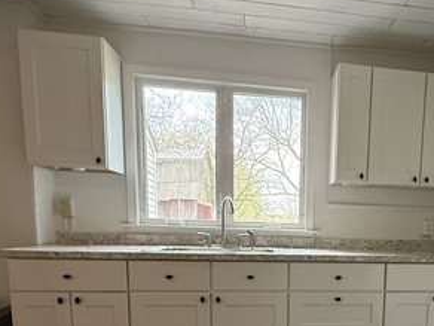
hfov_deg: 53.6
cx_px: 337
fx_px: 401
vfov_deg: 41.5
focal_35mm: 32
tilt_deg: -7.9
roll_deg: -2.7
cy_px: 278
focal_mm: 2.22
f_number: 2.2
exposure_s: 1/120
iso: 640
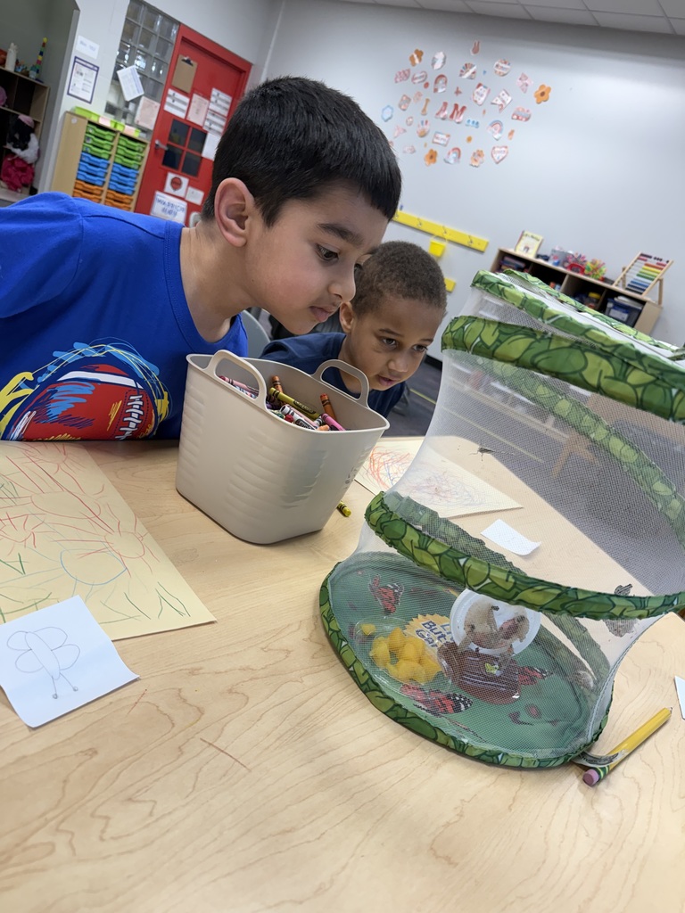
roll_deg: -21.2
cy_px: 456
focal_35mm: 24
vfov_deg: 71.6
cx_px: 342
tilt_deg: -17.4
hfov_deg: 56.8
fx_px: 633
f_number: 1.78
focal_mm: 6.76
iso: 160
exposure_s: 1/120
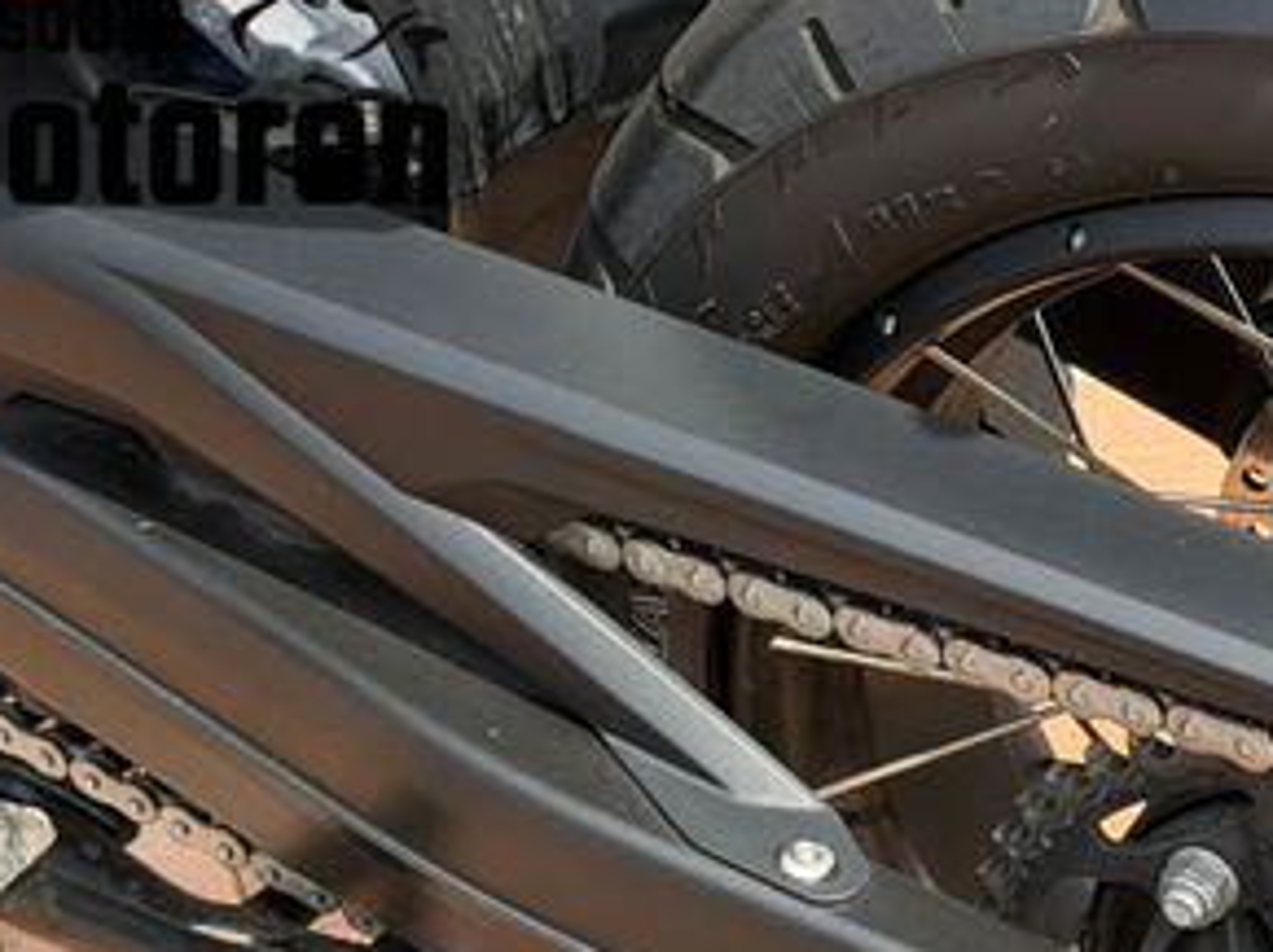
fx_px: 3895
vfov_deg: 13.7
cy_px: 965
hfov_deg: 18.1
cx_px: 1291
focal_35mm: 106
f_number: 1.78
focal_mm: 6.76
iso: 100
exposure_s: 1/1285
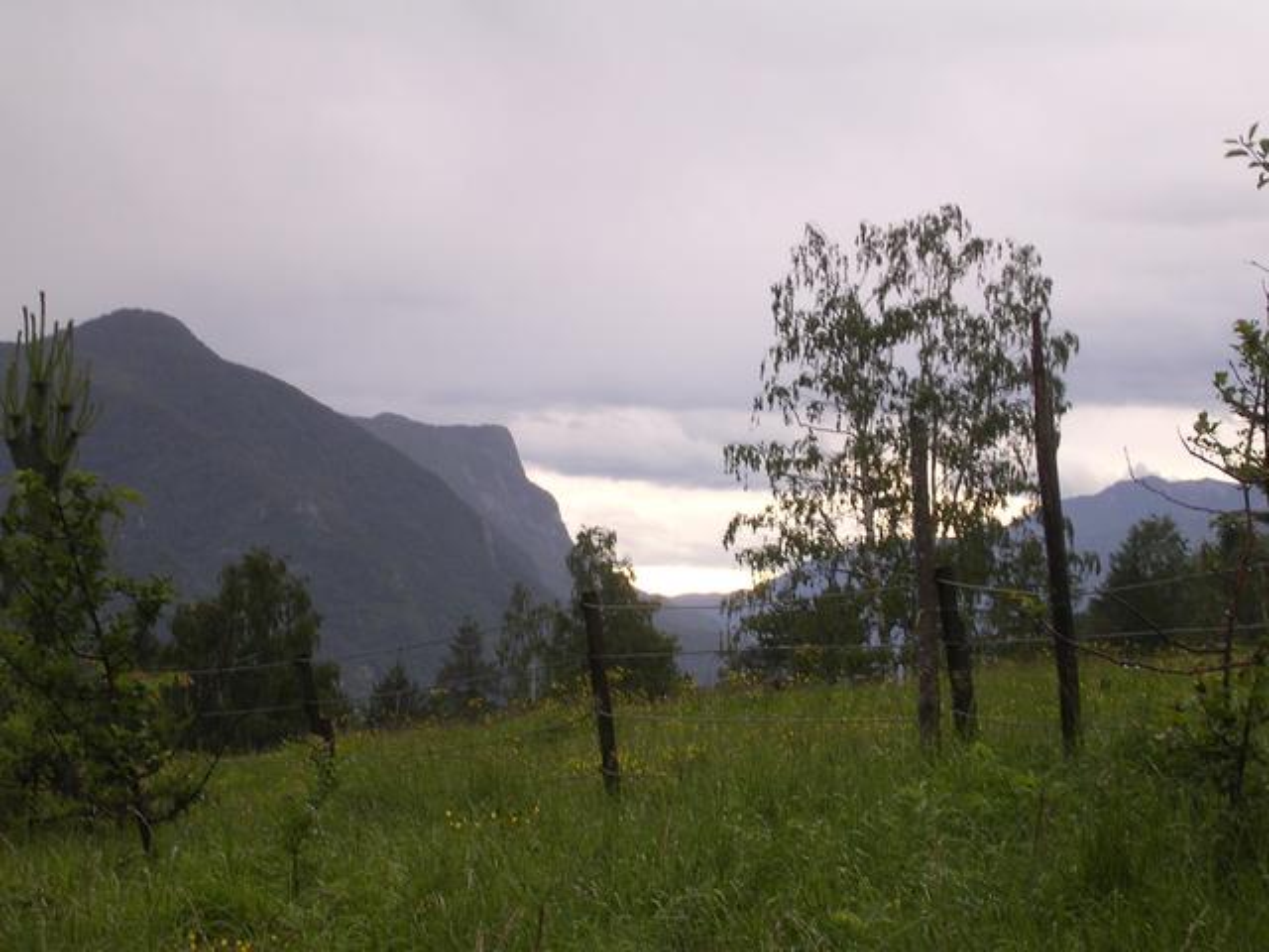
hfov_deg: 17.1
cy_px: 476
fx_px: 4216
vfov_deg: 12.9
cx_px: 634
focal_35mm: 115
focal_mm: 17.4
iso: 100
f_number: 4.9
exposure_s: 1/52
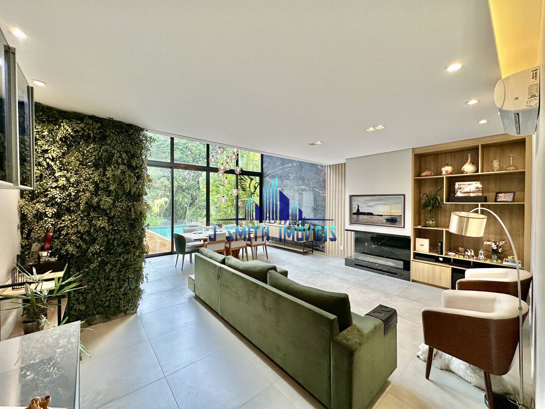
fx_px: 220
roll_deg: -0.2
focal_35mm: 14
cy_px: 204
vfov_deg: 85.7
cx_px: 272
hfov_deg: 102.1
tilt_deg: -0.8
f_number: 2.2
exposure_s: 1/120
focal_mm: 2.22
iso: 125
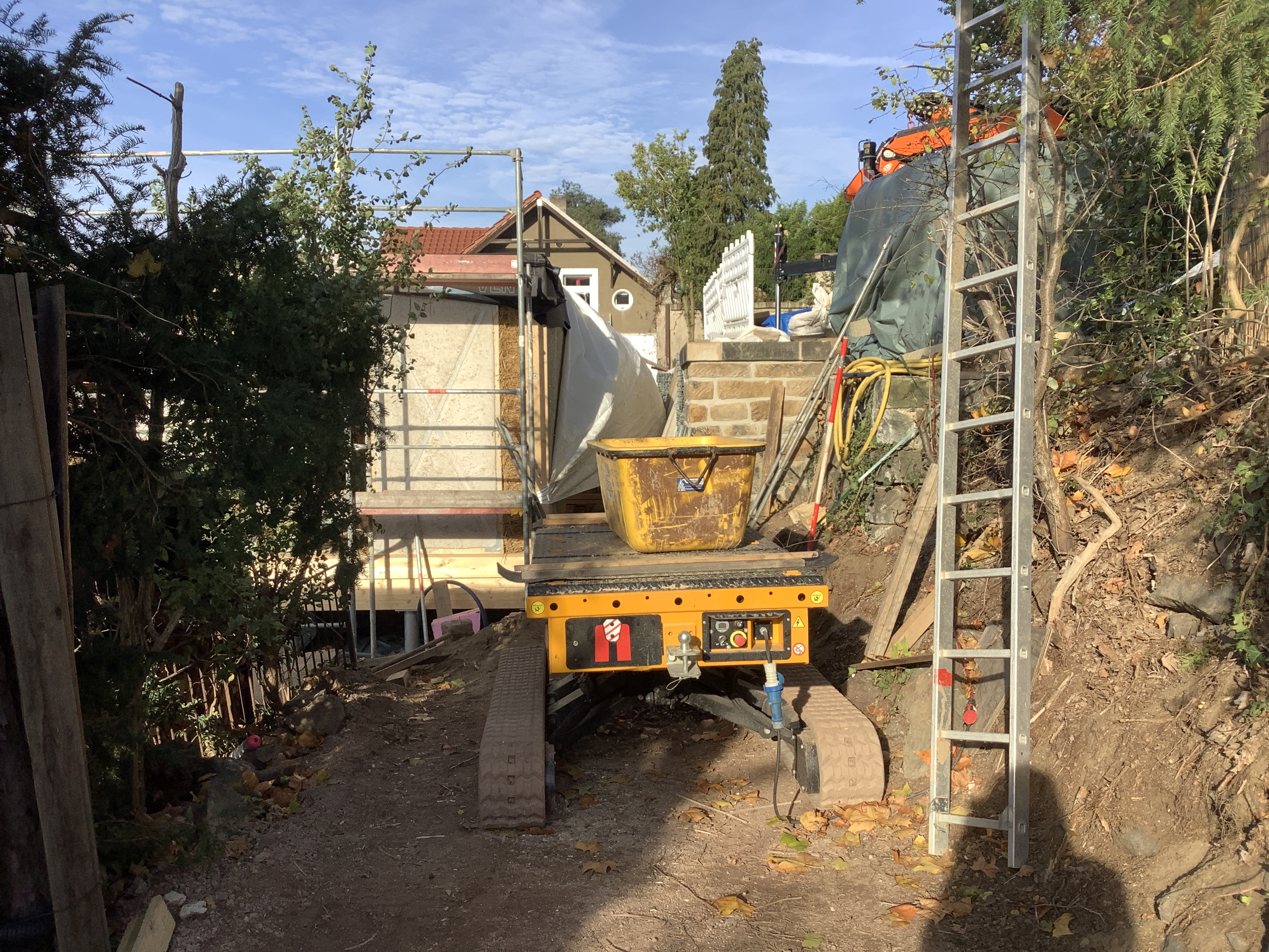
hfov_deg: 58.4
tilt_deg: -4.3
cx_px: 634
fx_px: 1136
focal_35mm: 31
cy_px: 476
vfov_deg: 45.4
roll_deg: -0.2
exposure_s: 1/970
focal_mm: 3.3
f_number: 2.4
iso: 25
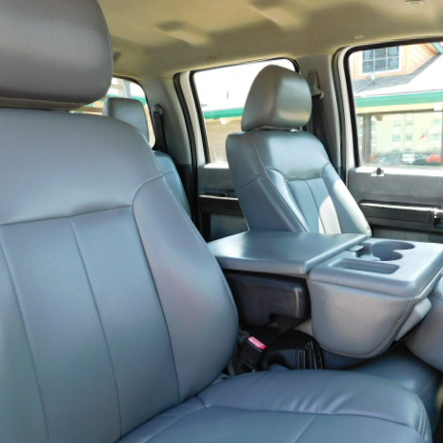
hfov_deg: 56.9
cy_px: 218
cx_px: 266
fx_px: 405
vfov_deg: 57.3
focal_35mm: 28
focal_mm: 4
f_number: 3
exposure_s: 1/100
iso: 125
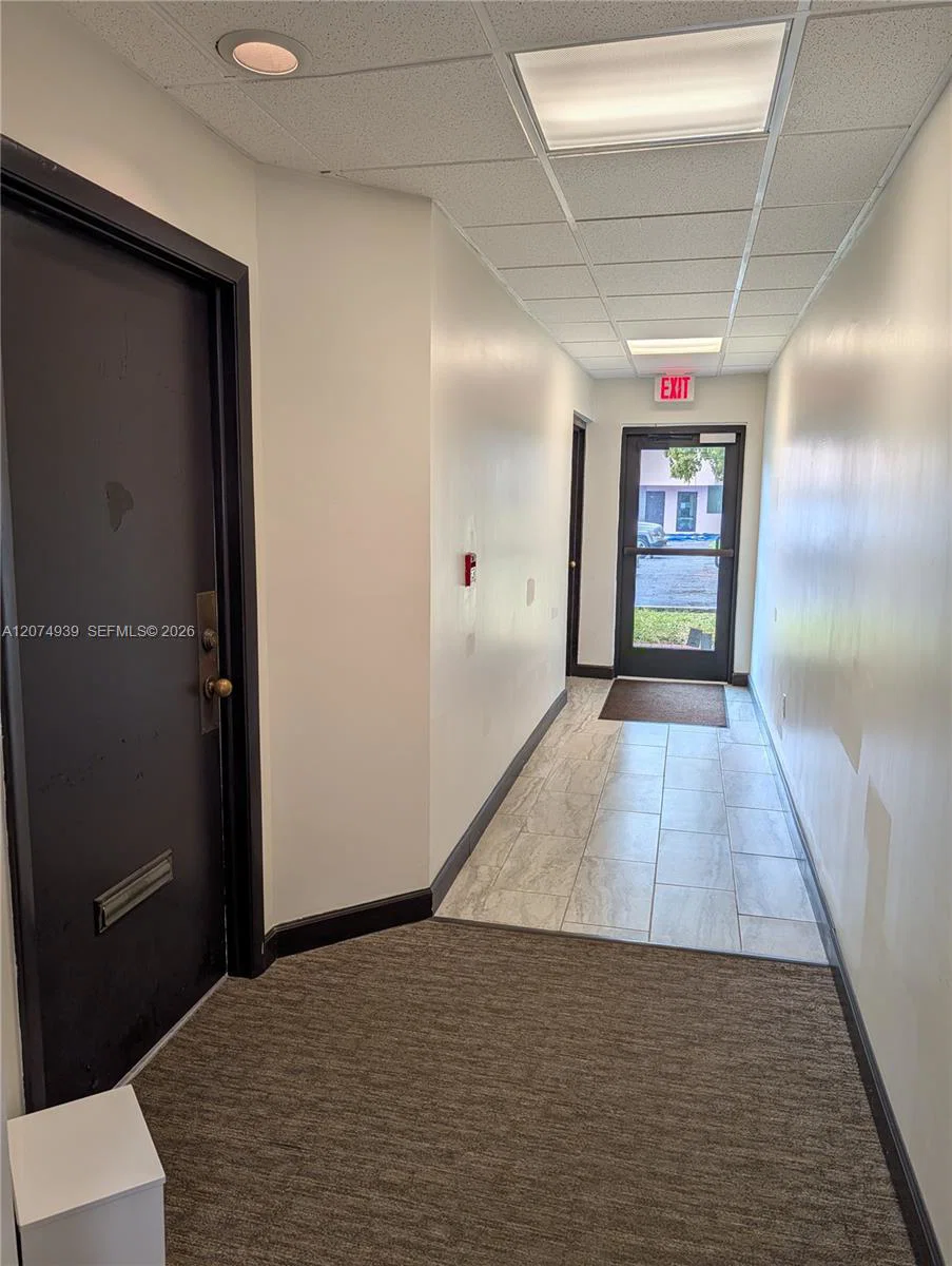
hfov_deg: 56.9
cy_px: 633
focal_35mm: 24
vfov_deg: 71.5
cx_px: 476
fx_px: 878
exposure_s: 1/331
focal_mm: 6.9
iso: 21
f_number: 1.68
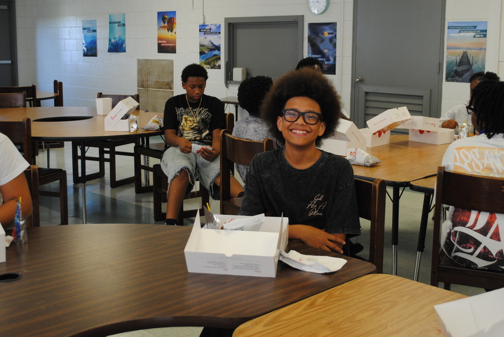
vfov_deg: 27.6
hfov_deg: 40.3
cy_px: 149
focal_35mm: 49
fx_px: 687
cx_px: 255
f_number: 4.5
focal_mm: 28
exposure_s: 1/25
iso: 400
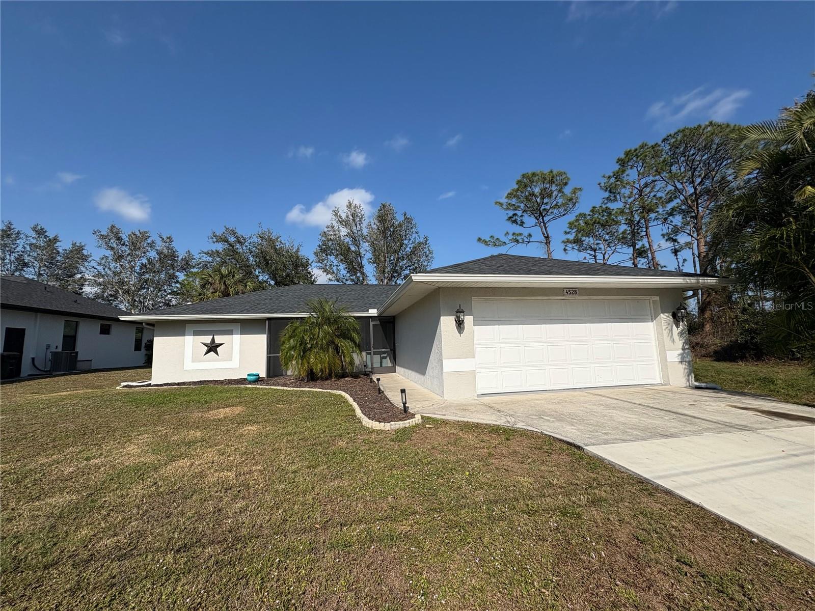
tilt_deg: +7.9
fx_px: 330
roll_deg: +2.0
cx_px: 408
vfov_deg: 85.7
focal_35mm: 14
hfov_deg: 102.1
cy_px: 306
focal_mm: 2.22
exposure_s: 1/3717
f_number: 2.2
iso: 50
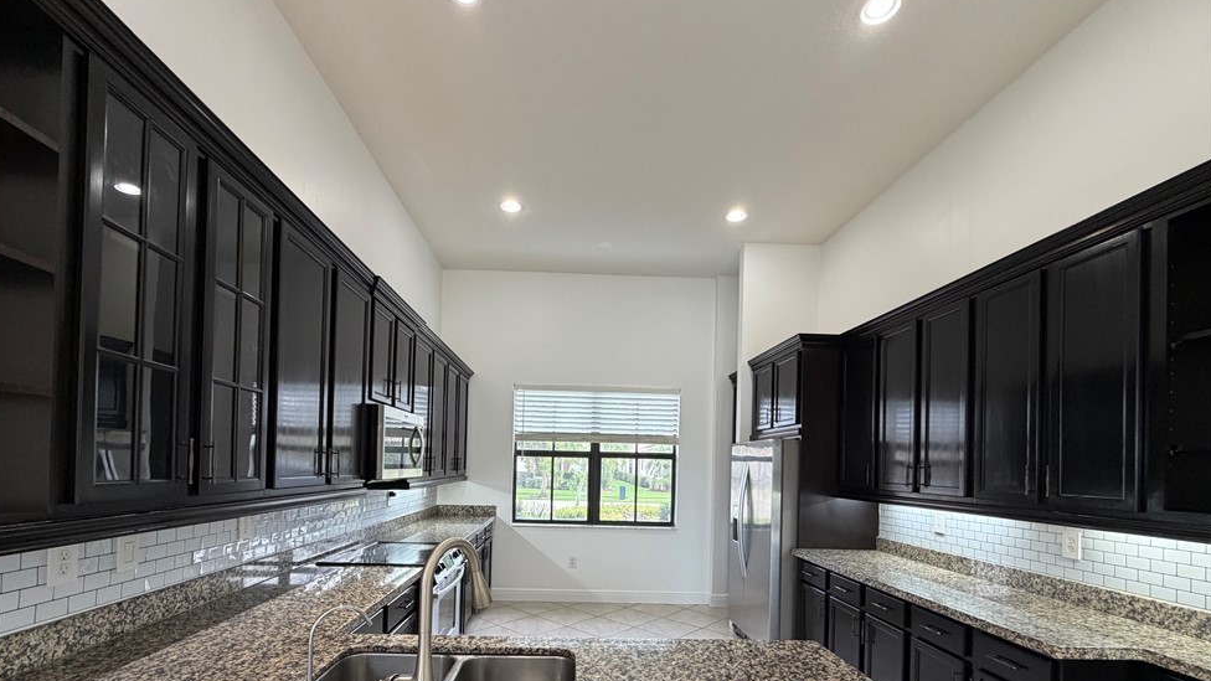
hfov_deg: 99.3
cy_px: 460
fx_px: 514
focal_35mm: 16
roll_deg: -1.2
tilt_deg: -0.3
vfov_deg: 65.1
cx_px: 582
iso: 250
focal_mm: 2.22
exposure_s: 1/60
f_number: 2.2
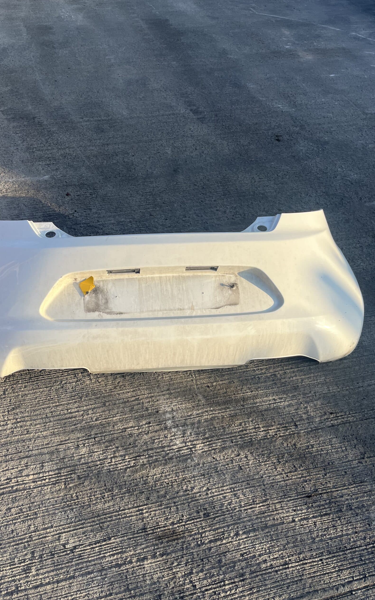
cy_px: 300
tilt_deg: -50.8
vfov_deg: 66.5
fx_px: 458
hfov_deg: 44.4
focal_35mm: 28
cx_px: 159
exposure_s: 1/1477
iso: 50
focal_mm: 5.1
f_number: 1.6
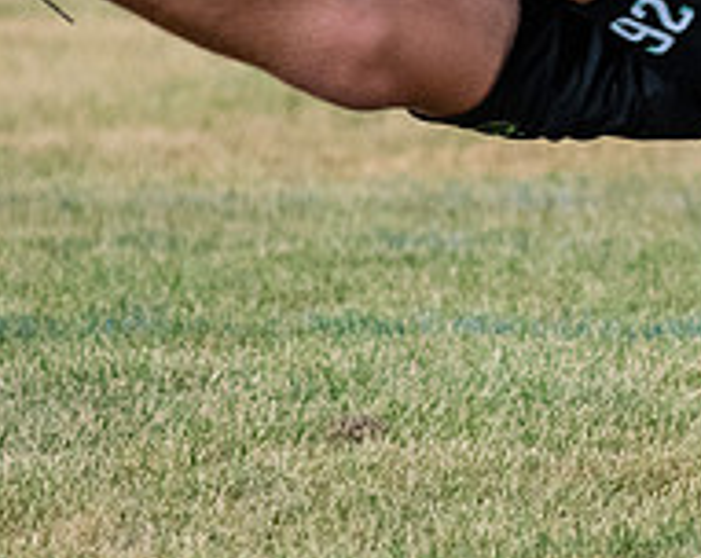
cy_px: 121
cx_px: 1080
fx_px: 35529
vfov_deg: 0.9
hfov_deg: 1.1
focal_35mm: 1716
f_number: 4
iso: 1600
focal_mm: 300
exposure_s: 1/2000
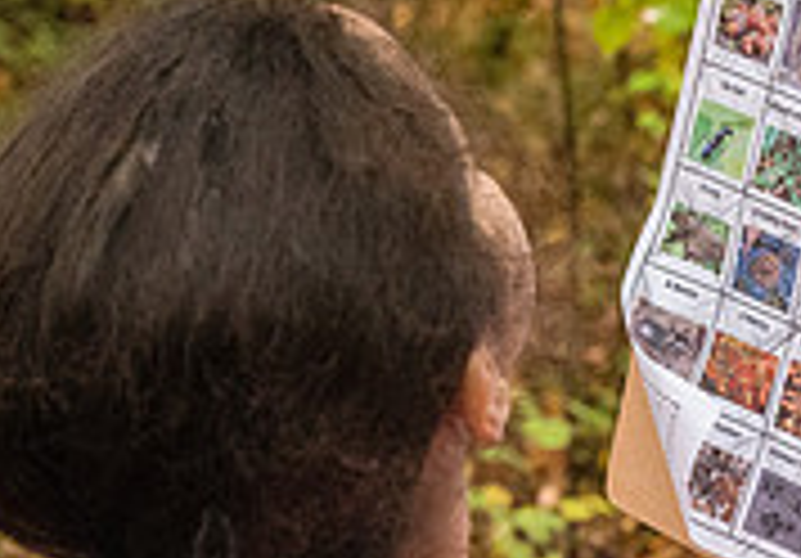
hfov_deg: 15.3
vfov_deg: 10.9
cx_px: 815
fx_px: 2933
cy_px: 261
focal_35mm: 130
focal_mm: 35
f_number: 4
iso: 6400
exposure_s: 1/1250
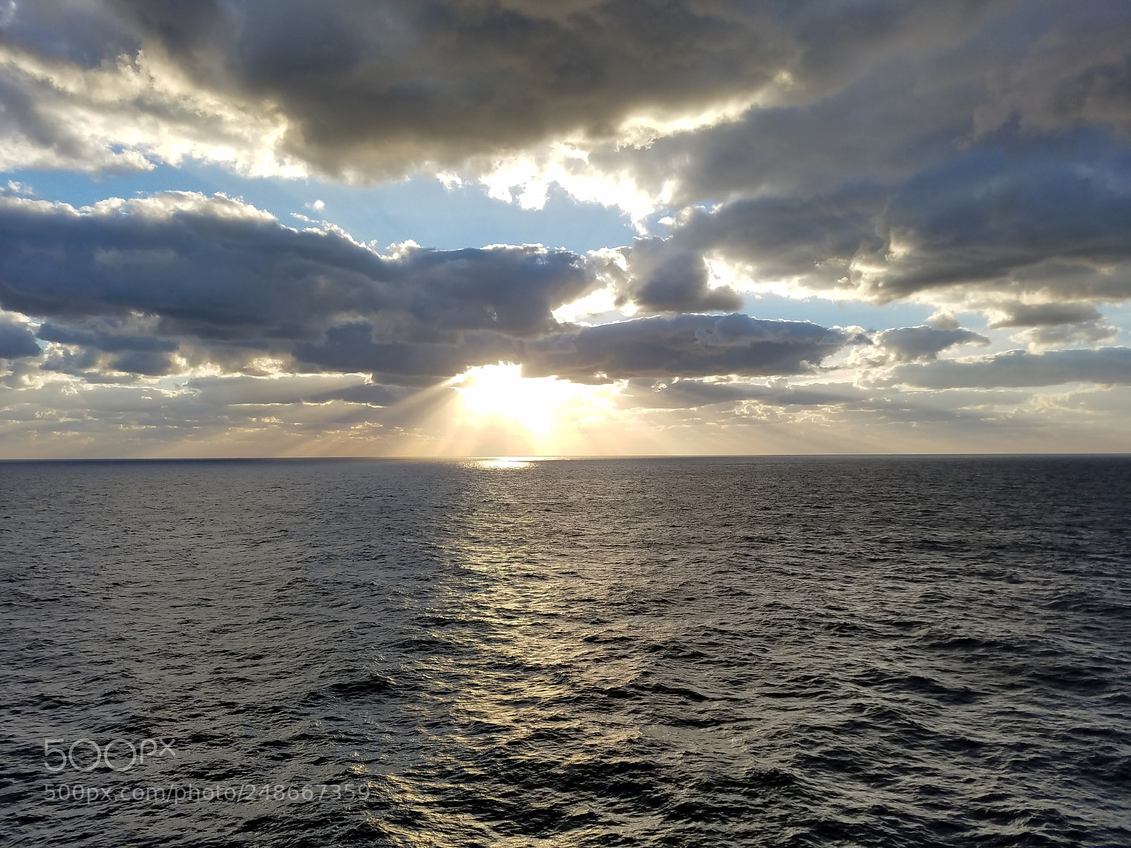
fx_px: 849
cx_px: 566
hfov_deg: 67.3
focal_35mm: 26
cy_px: 424
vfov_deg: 53.1
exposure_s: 1/2080
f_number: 1.7
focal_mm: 4.2
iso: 50
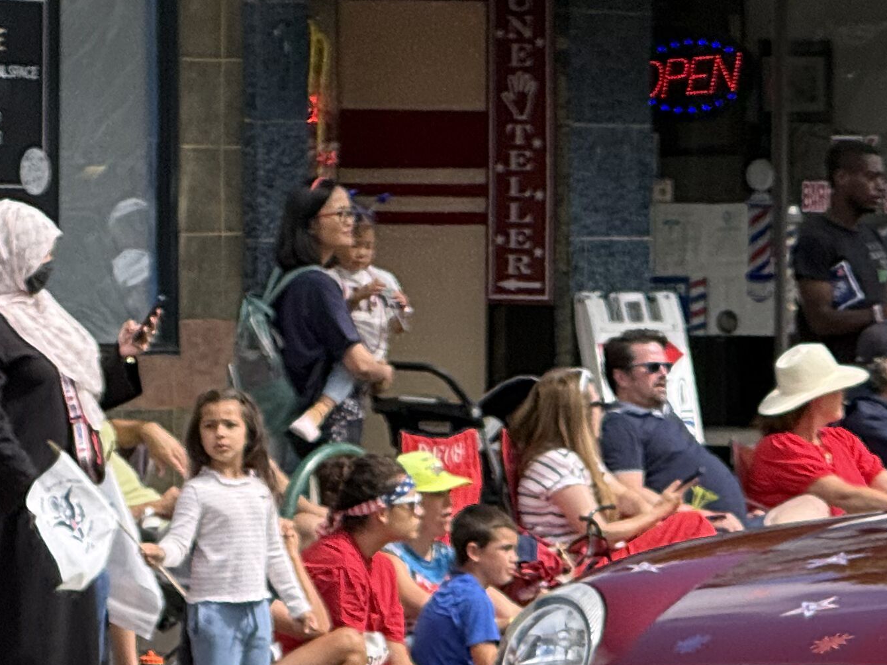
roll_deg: -0.6
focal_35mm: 361
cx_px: 1246
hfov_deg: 5.4
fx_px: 9250
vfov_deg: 4.1
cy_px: 752
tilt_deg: -3.7
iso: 50
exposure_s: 1/674
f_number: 2.8
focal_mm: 15.66
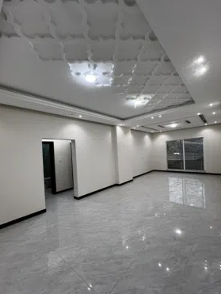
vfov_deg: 102.0
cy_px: 153
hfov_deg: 85.7
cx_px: 114
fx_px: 119
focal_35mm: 14
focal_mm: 1.57
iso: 125
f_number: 1.8
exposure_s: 1/100
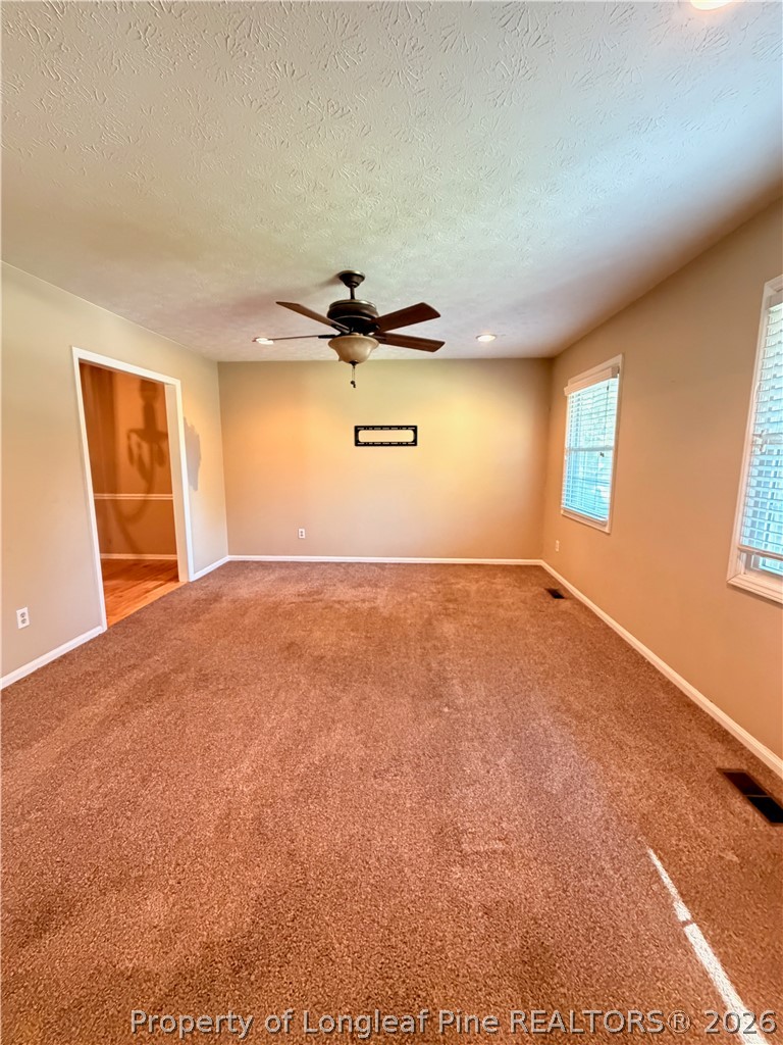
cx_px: 392
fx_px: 422
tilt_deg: -8.8
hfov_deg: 85.7
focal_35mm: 14
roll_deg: -1.3
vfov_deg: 102.1
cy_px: 522
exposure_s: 1/30
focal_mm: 2.22
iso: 1250
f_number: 2.2
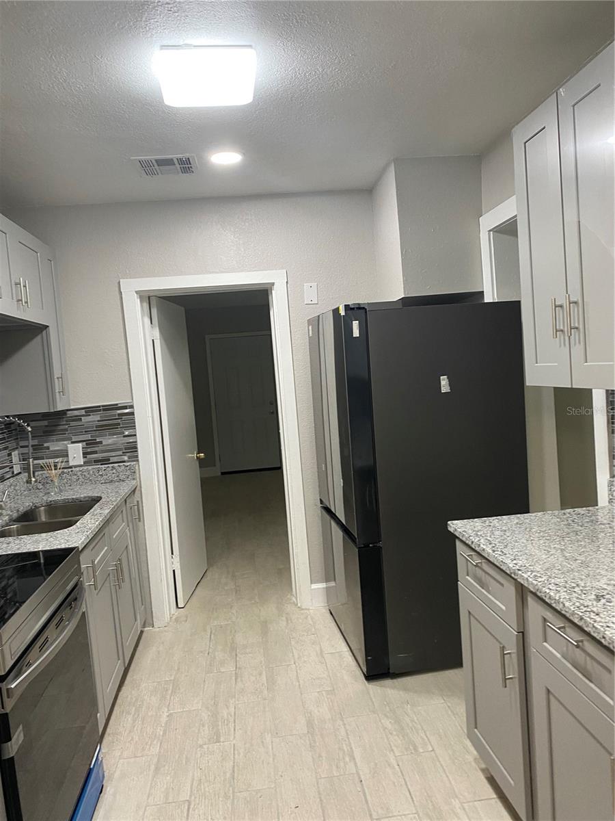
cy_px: 410
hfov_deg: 53.1
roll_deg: +5.5
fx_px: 616
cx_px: 308
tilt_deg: -2.1
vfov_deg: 67.3
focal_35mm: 26
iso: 100
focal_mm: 4.25
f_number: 1.8
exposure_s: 1/60
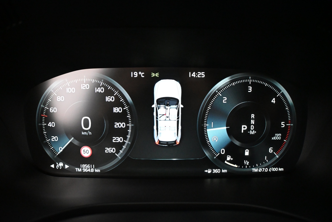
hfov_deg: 43.0
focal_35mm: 46
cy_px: 111
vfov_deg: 29.4
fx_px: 422
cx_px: 166
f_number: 4.8
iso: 6400
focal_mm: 30.5
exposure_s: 1/60
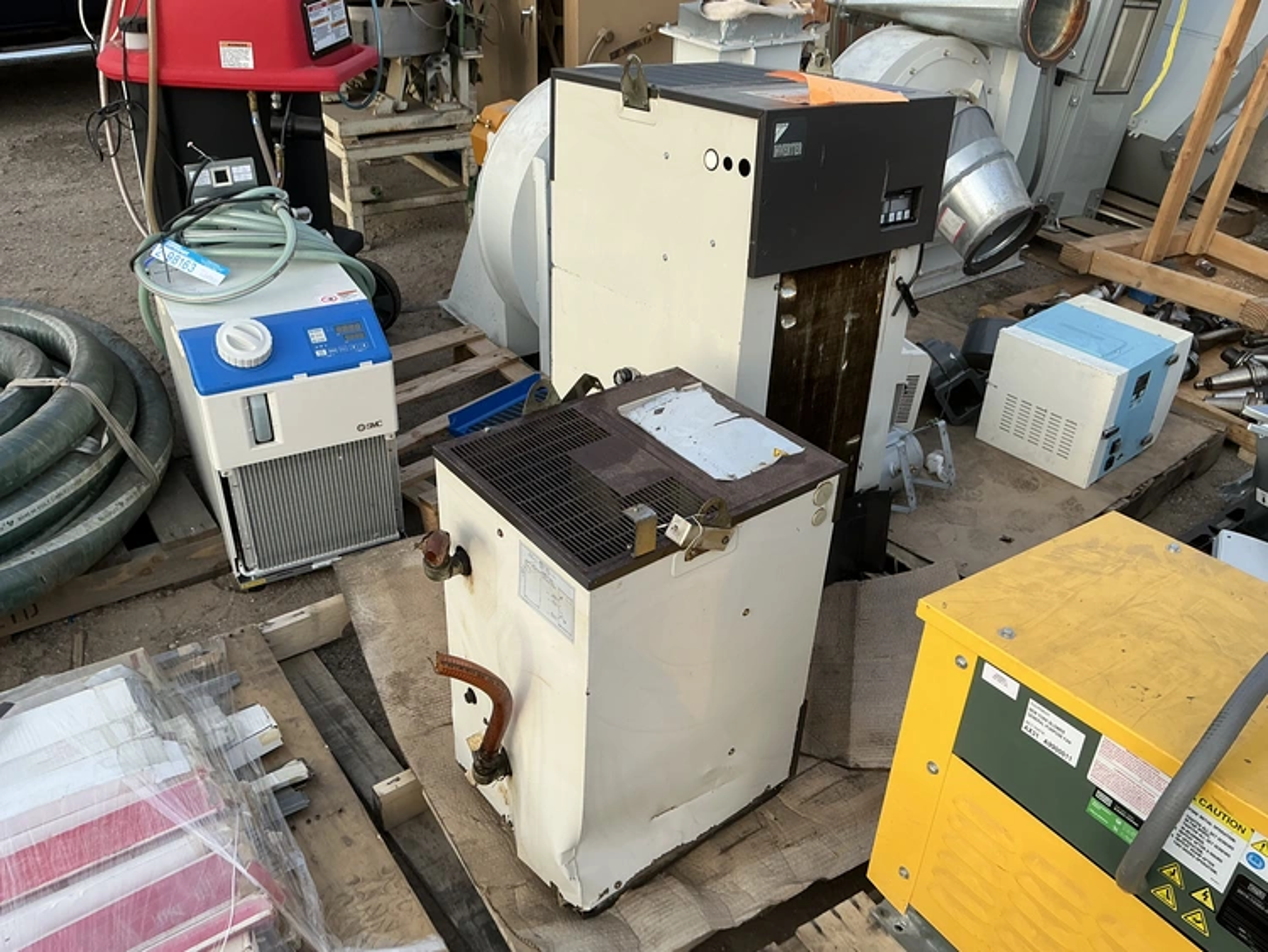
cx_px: 634
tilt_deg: -34.5
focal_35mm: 28
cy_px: 476
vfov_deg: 49.8
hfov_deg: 63.4
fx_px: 1026
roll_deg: -2.5
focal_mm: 3
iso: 20
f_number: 1.8
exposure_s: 1/155
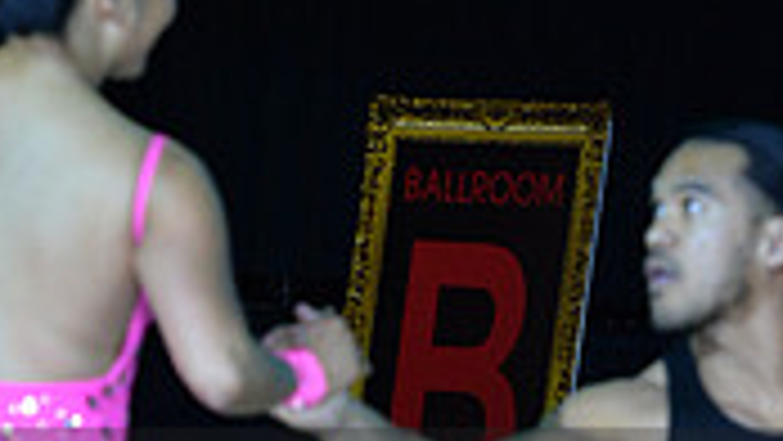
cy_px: 580
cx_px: 596
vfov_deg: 2.6
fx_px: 9803
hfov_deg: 4.6
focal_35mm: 472
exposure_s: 1/250
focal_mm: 135
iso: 2000
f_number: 5
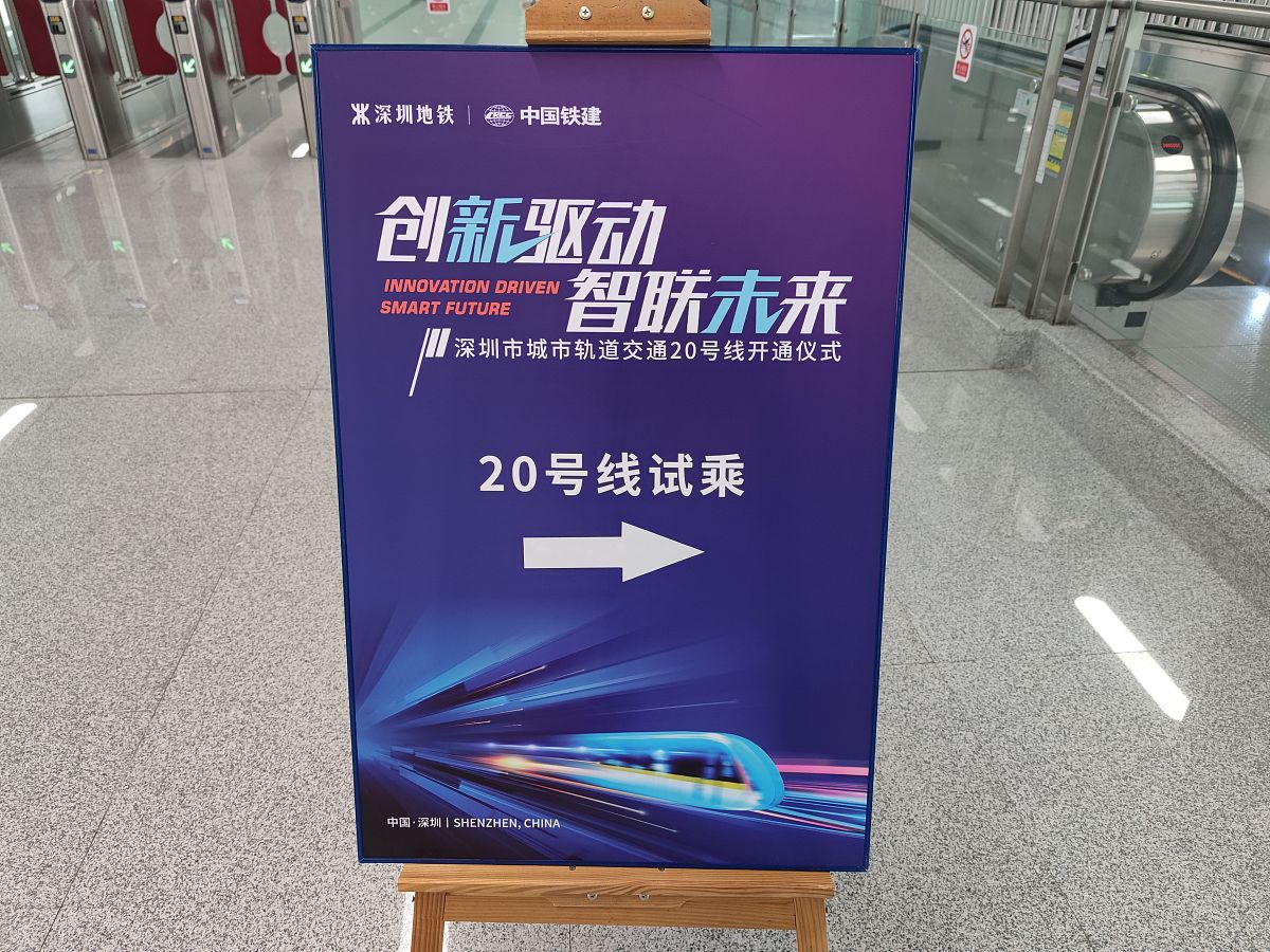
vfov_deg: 56.8
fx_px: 881
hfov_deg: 71.6
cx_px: 635
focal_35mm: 24
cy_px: 476
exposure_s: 1/100
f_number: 1.85
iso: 404
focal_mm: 6.78
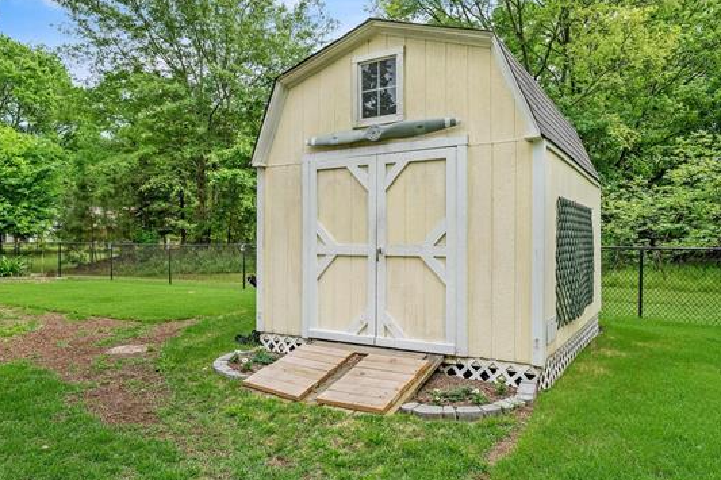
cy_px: 257
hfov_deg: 73.7
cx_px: 381
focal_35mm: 24
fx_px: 480
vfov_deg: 53.1
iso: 800
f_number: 8
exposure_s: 1/500
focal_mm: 20
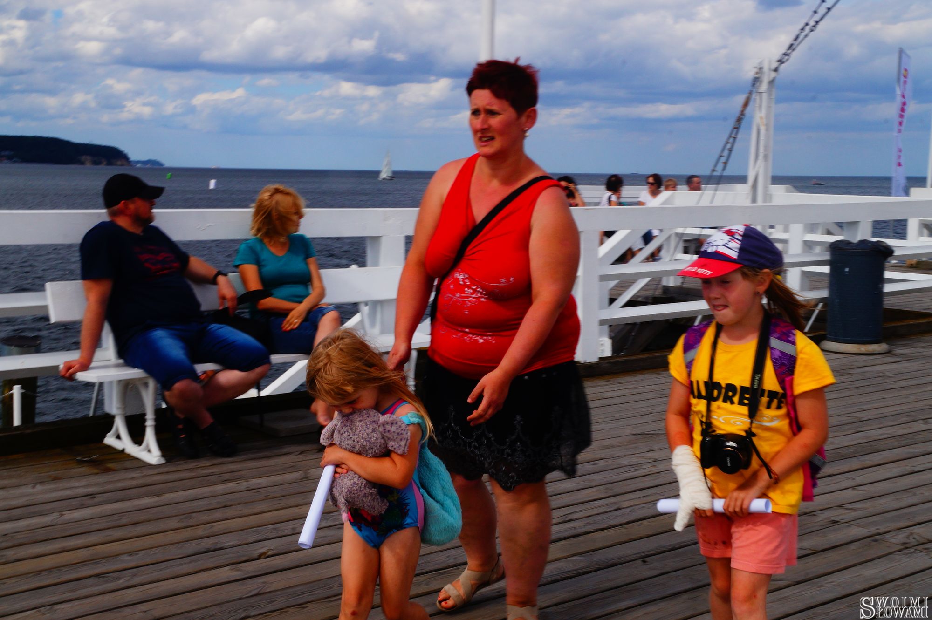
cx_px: 466
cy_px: 310
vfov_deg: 29.8
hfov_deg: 43.6
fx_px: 1164
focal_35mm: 45
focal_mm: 30
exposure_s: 1/60
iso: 160
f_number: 22
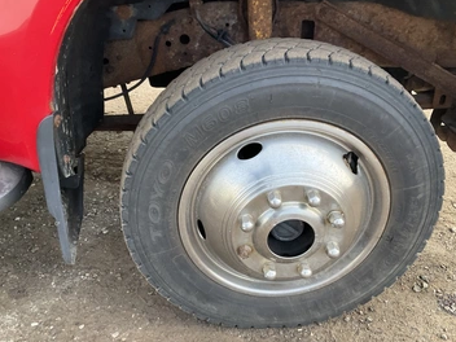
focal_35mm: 33
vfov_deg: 42.9
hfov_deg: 55.4
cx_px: 228
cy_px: 177
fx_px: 435
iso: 40
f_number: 1.8
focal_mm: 3
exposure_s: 1/122
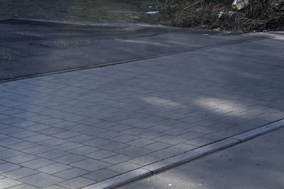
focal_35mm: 82
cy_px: -88
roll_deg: -1.2
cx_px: 365
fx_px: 647
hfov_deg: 22.3
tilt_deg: +4.7
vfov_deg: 15.5
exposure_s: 1/1645
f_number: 1.5
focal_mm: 5.7
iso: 50
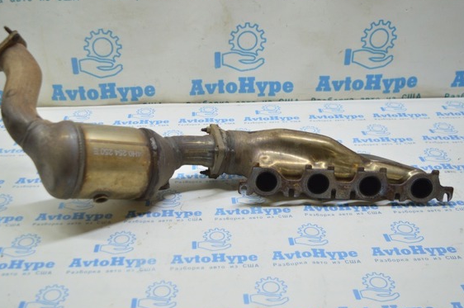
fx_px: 528
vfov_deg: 32.5
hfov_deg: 47.4
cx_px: 202
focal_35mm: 41
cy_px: 150
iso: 400
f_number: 4
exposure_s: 1/60
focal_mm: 24
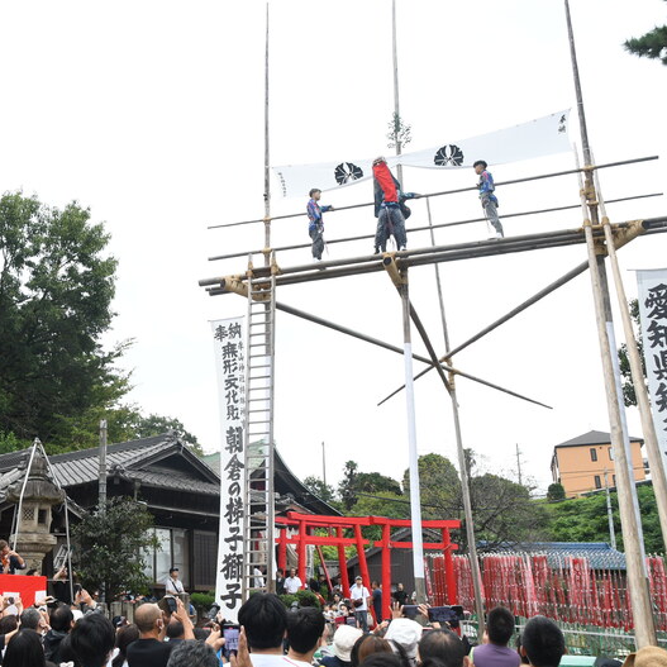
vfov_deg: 41.9
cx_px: 172
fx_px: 872
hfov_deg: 40.7
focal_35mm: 40
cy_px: 335
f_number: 8
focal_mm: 21
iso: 640
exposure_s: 1/250
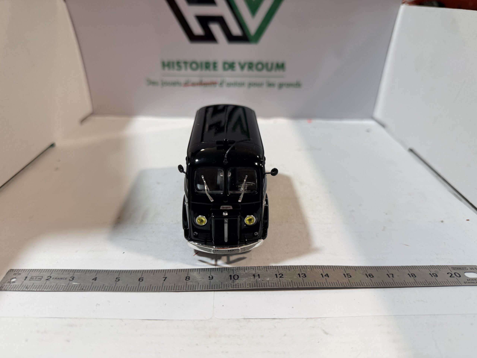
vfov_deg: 56.8
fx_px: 331
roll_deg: -1.0
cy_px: 179
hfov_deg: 71.6
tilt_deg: -28.7
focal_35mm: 24
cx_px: 238
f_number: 1.78
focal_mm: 6.76
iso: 100
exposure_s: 1/100
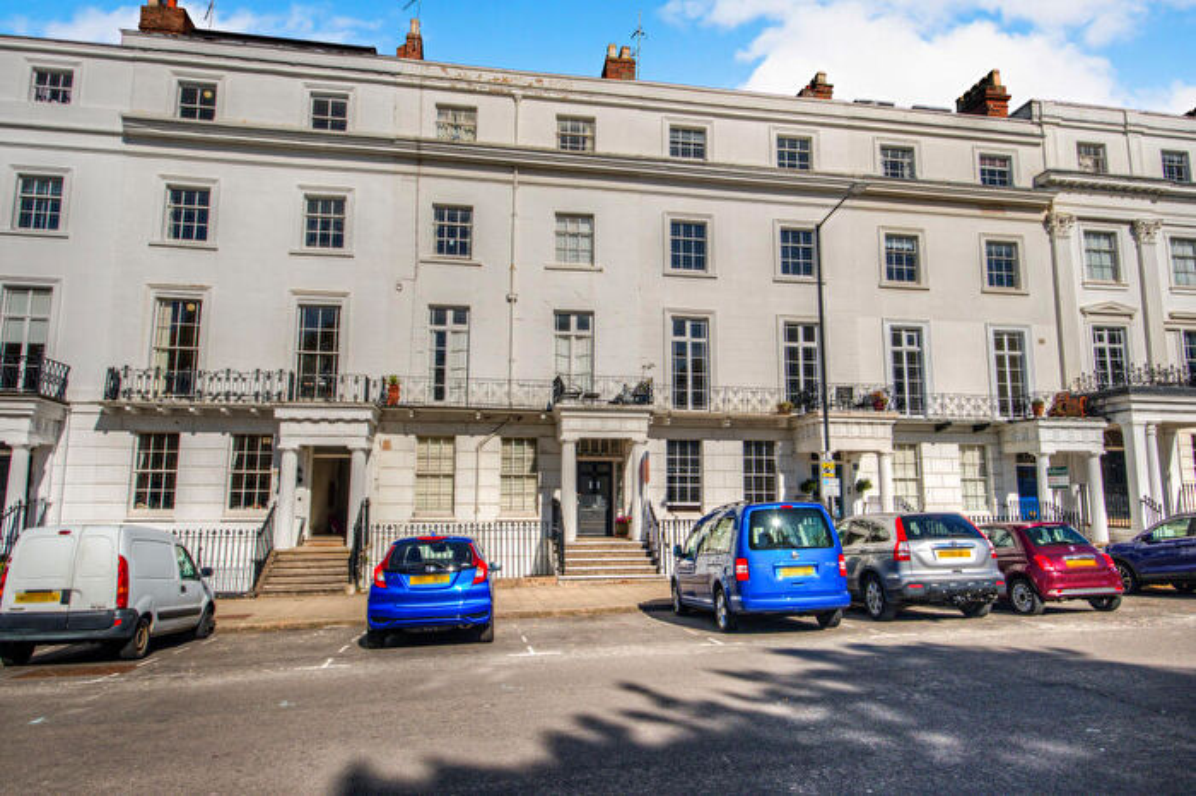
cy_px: 398
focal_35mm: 22
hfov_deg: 78.6
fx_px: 731
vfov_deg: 57.2
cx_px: 598
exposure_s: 1/3200
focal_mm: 14.5
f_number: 7.1
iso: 400
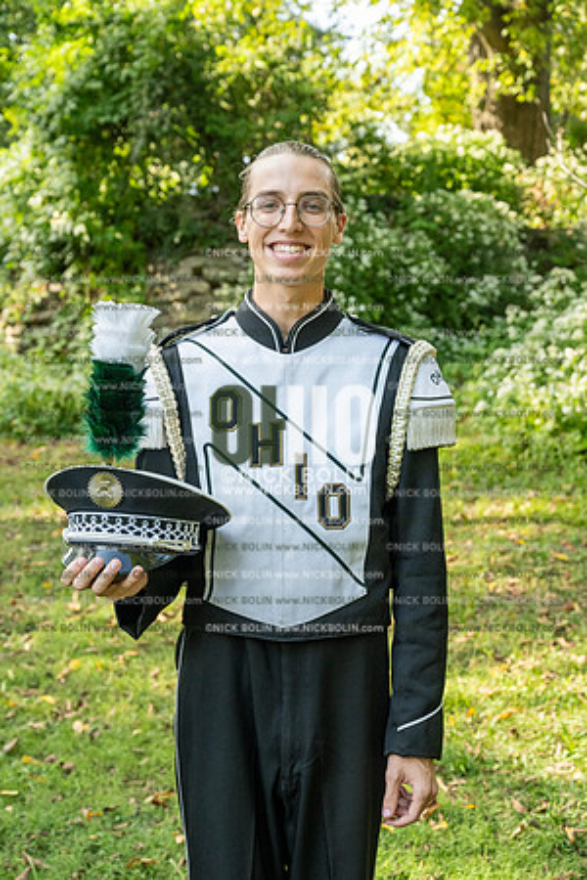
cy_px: 440
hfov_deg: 25.5
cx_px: 294
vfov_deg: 37.5
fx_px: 1296
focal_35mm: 53
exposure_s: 1/800
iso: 1250
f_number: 5.6
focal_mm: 53
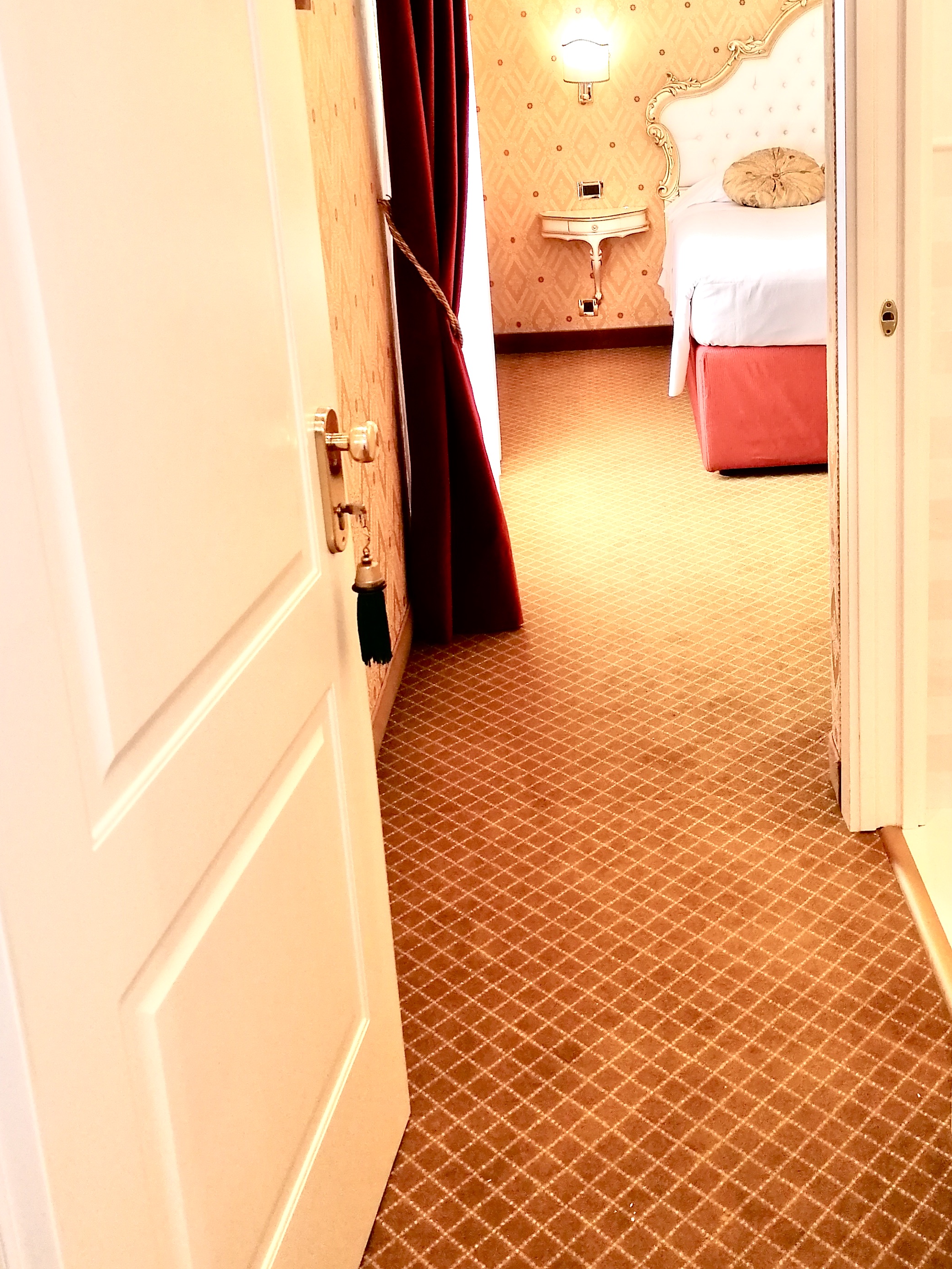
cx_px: 625
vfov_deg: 47.0
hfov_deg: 36.5
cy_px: 408
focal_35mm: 39
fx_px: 1430
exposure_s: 1/45
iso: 200
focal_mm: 4.75
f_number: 1.8
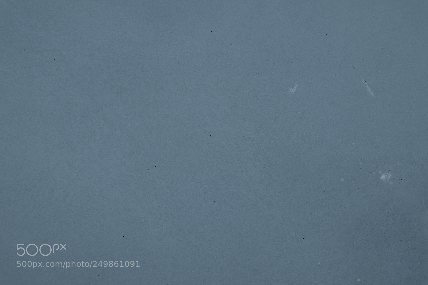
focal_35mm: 75
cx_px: 214
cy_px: 142
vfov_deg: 18.2
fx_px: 891
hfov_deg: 27.0
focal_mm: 50
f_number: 9
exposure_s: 1/400
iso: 400
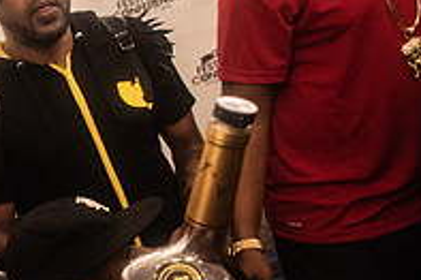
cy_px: 206
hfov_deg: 25.9
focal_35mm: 66
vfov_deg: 20.4
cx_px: -134
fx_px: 771
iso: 2000
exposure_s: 1/160
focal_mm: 20
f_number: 3.5
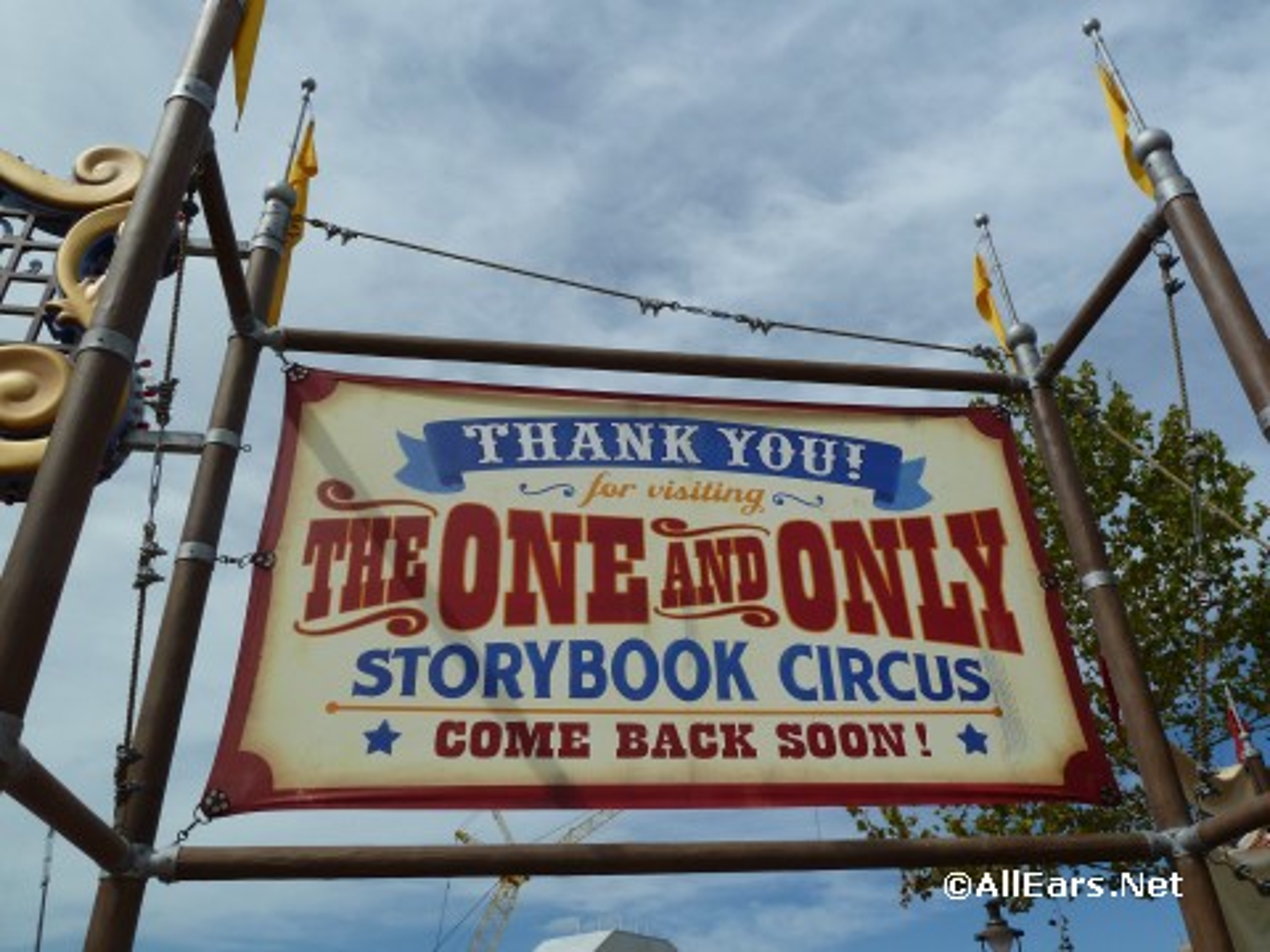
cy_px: 476
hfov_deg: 65.3
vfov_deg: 51.4
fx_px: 991
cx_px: 635
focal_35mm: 27
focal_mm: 4.4
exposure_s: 1/640
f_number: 5.6
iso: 80
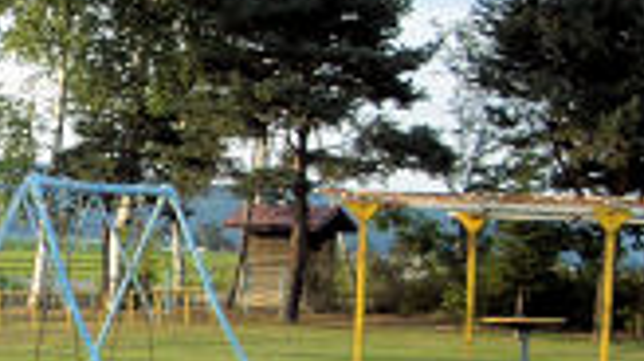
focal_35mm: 98
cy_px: 277
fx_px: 1672
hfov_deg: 20.8
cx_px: -55
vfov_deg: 12.3
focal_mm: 5.8
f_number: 2.6
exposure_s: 1/250
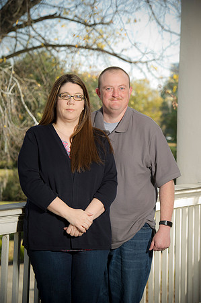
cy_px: 152
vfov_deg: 16.8
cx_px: 100
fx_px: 1024
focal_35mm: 122
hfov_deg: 11.2
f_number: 7.1
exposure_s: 1/125
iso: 160
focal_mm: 122
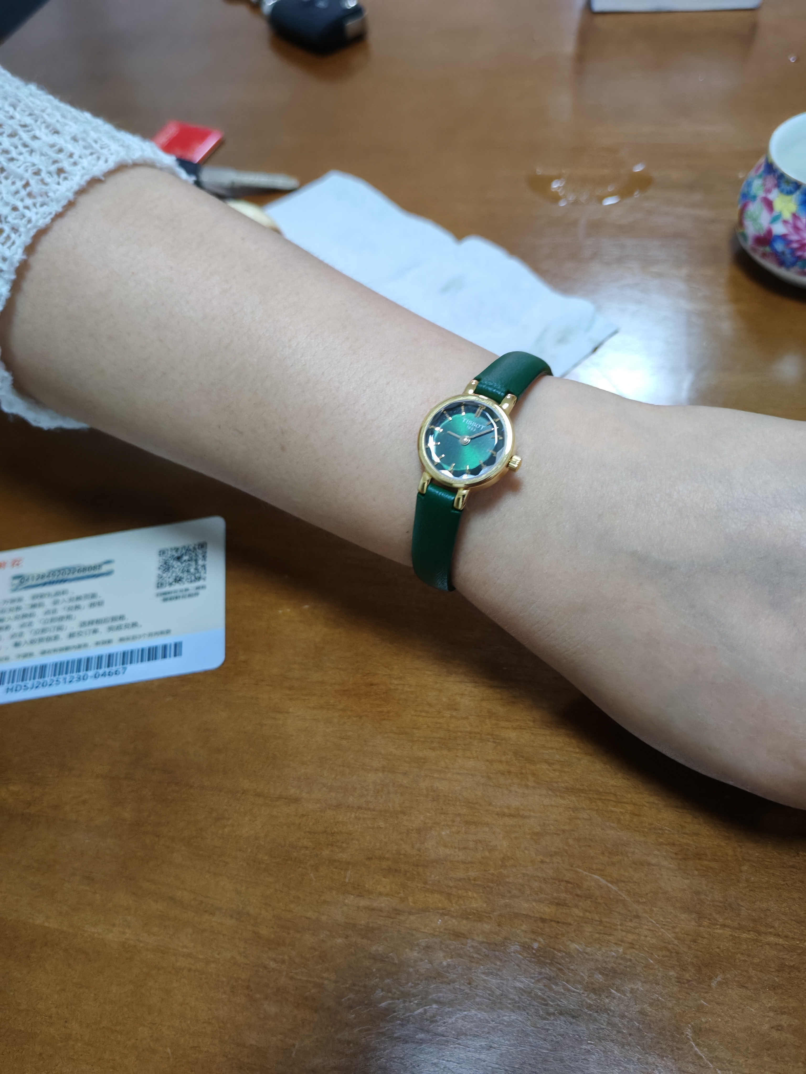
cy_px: 537
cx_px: 403
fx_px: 838
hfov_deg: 51.4
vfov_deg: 65.3
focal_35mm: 27
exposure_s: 1/50
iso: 500
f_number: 1.95
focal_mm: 5.52
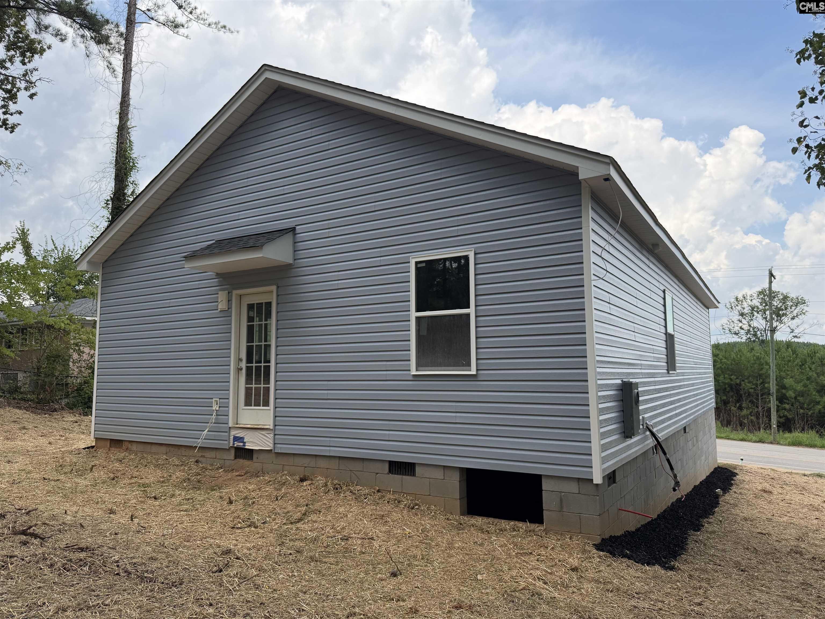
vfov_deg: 56.8
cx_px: 412
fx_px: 572
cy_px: 310
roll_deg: +0.9
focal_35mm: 24
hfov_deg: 71.6
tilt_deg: +5.9
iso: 100
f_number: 1.78
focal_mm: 6.76
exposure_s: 1/2801
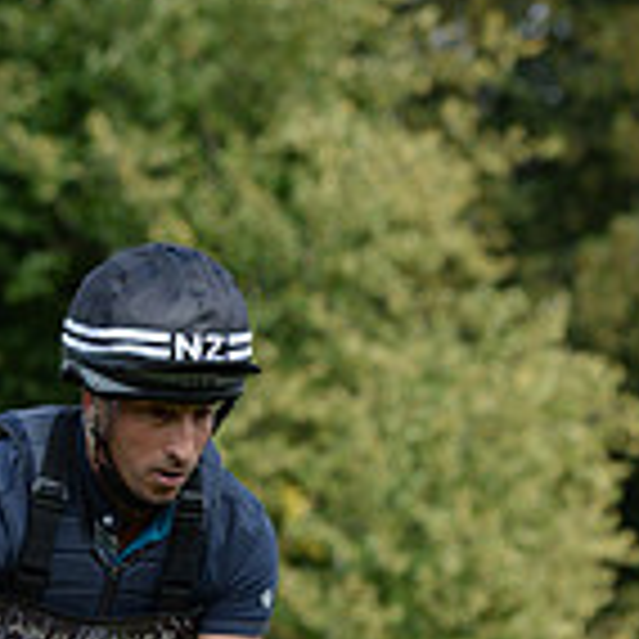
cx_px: -86
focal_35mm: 731
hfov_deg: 2.4
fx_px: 15267
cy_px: 1238
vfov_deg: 2.4
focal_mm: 210
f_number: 8
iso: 800
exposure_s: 1/1000
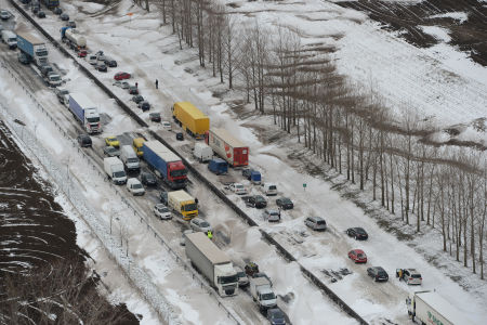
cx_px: 244
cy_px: 162
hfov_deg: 15.2
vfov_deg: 10.2
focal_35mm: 135
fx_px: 1826
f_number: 5
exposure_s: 1/2500
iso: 400
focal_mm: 135
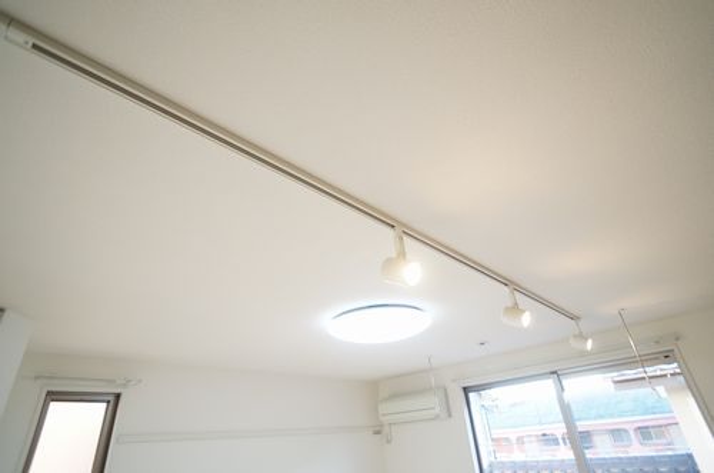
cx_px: 357
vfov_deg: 52.9
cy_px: 236
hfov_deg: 73.9
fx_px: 475
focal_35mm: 24
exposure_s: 1/320
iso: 800
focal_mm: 16
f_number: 2.8
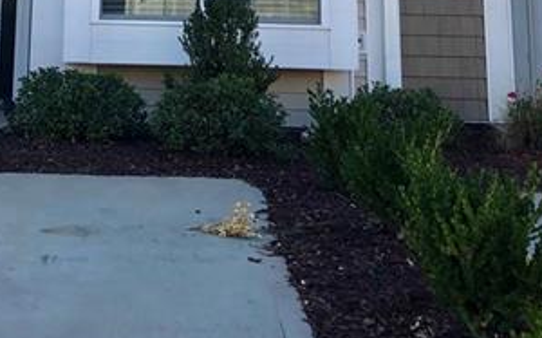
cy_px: -226
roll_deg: -0.2
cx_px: 132
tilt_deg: +12.4
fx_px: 1122
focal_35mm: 76
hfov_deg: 26.8
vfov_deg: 15.3
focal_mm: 4
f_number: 1.8
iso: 20
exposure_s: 1/813
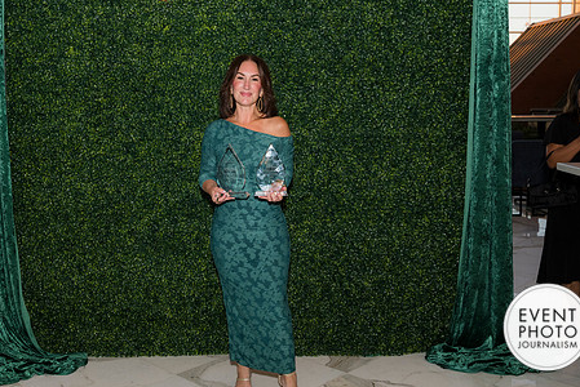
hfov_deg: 47.7
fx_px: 655
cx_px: 260
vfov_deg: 32.9
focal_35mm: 41
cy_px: 163
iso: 500
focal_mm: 31.5
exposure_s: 1/160
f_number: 5
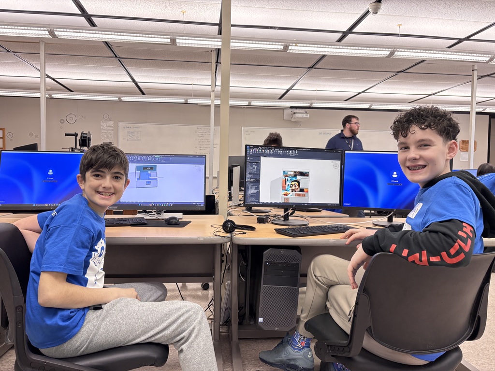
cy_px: 186
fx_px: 372
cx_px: 248
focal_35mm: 26
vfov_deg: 53.1
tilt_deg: -2.2
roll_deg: -1.4
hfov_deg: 67.3
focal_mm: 5.96
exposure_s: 1/60
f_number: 1.6
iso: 200
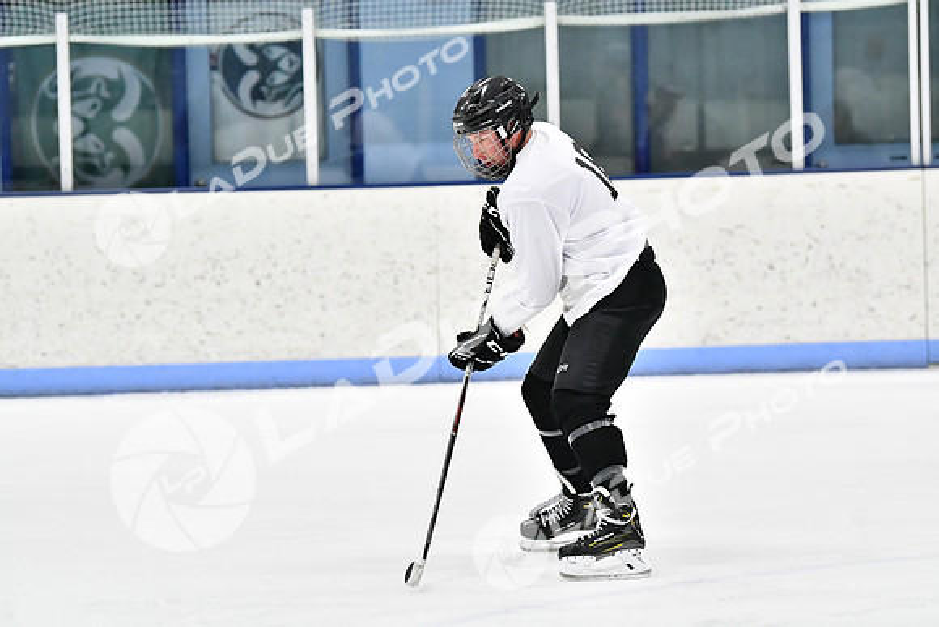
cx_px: 470
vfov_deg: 7.0
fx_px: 5087
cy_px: 314
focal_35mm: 195
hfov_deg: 10.5
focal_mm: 130
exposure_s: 1/1250
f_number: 3.2
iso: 6400
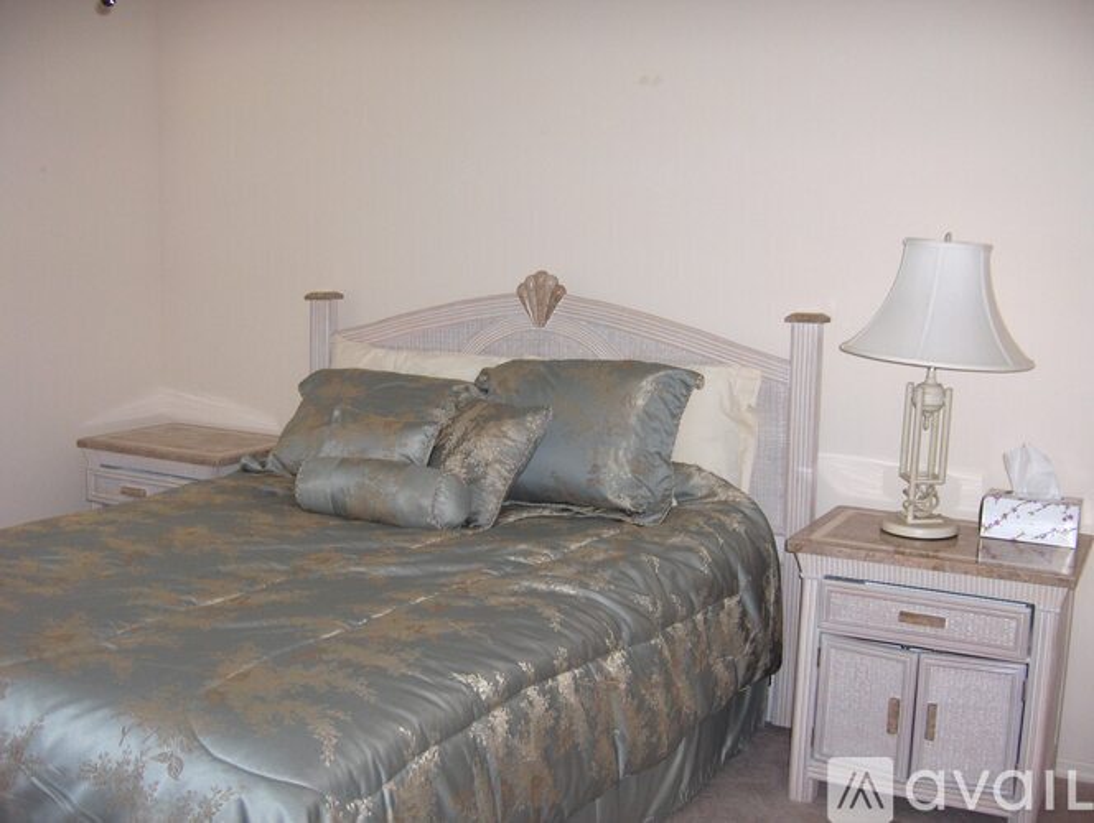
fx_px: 1234
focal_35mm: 39
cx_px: 547
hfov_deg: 47.8
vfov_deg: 36.9
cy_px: 412
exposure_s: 1/60
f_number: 2.8
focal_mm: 8
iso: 100
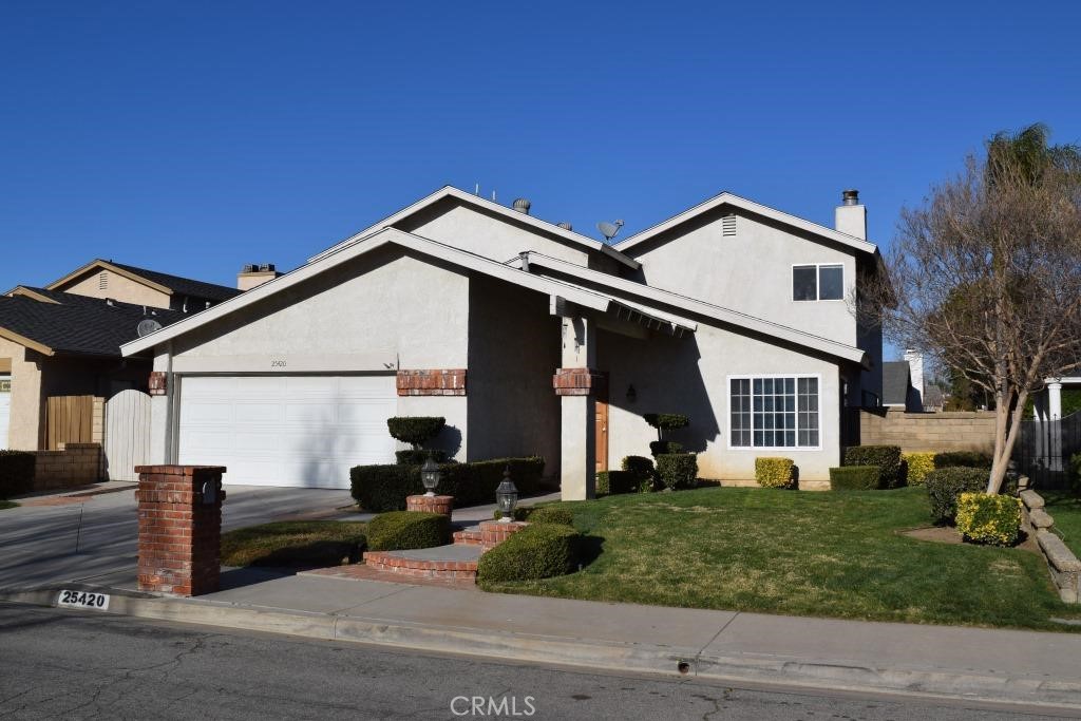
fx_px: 1036
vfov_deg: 38.4
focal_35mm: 34
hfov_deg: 55.1
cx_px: 540
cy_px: 360
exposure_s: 1/500
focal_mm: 23
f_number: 11
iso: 200
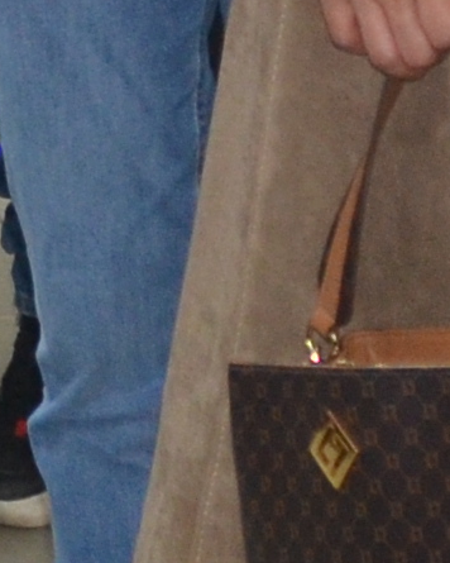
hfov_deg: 5.2
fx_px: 4661
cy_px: -834
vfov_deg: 6.5
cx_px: -1020
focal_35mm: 280
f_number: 3.5
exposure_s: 1/60
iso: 640
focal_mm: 18
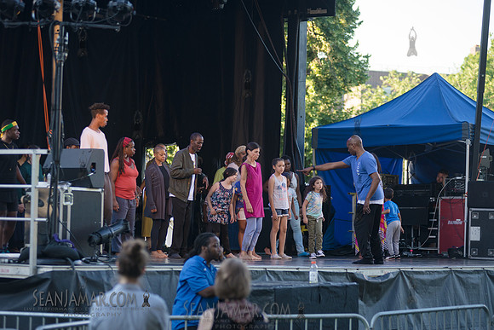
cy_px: 165
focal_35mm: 120
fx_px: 1647
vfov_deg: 11.4
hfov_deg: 17.1
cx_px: 247
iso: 400
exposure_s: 1/500
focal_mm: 120
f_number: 3.2
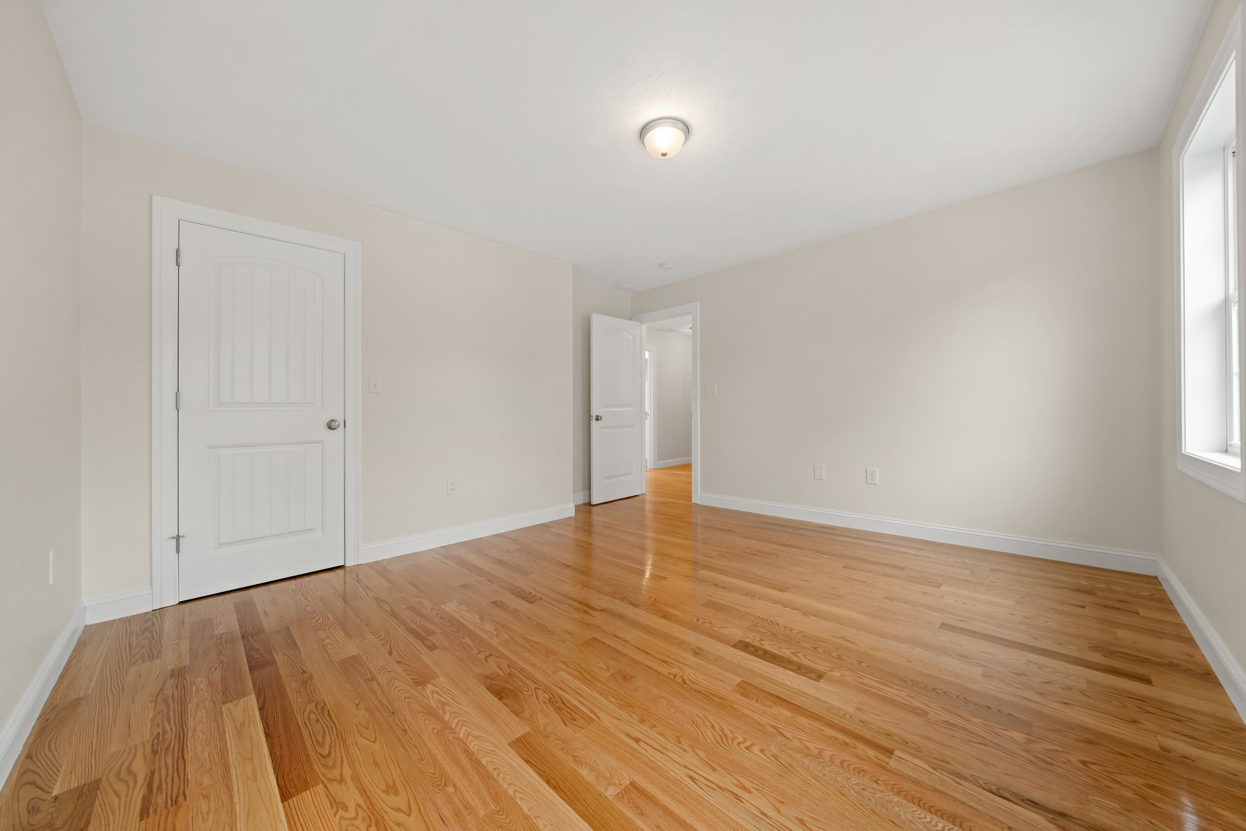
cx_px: 623
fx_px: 415
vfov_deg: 90.0
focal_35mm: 12
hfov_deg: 112.6
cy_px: 416
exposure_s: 1.3
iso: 125
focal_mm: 12
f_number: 7.1
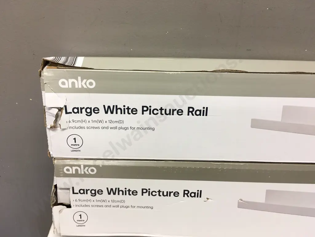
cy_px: 118
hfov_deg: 61.7
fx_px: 264
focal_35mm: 29
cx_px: 158
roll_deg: -2.3
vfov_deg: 48.2
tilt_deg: -31.9
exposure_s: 1/33
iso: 50
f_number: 2.2
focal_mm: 4.15
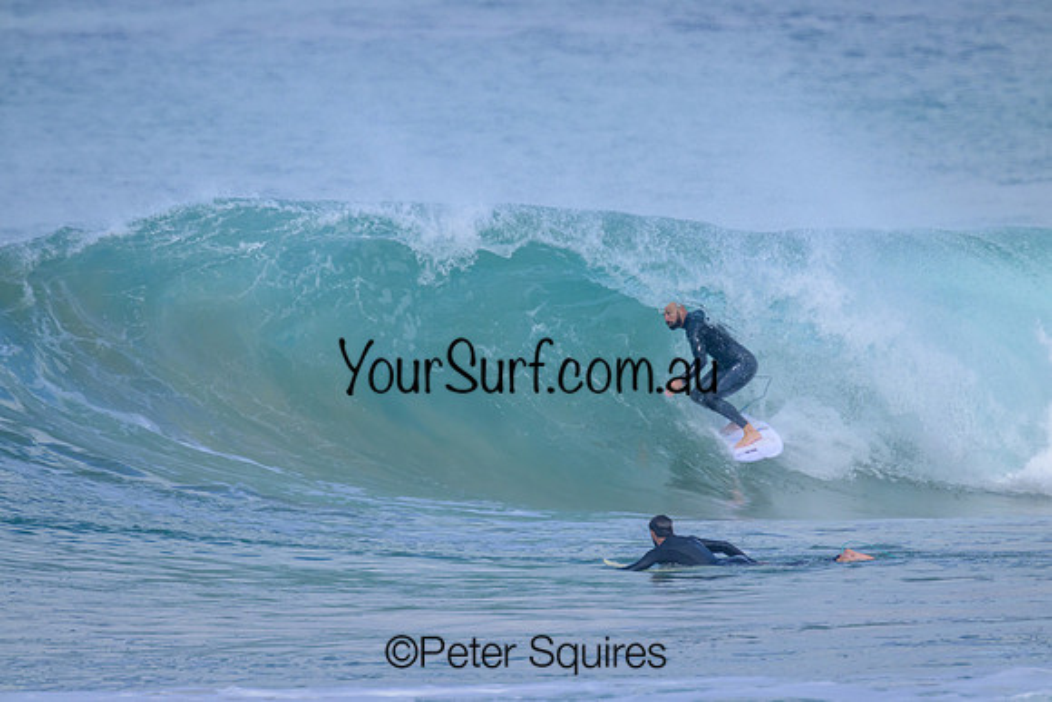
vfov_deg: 1.7
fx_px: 23382
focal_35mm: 800
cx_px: 526
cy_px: 351
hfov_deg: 2.6
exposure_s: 1/2000
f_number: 11
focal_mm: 800
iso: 1250
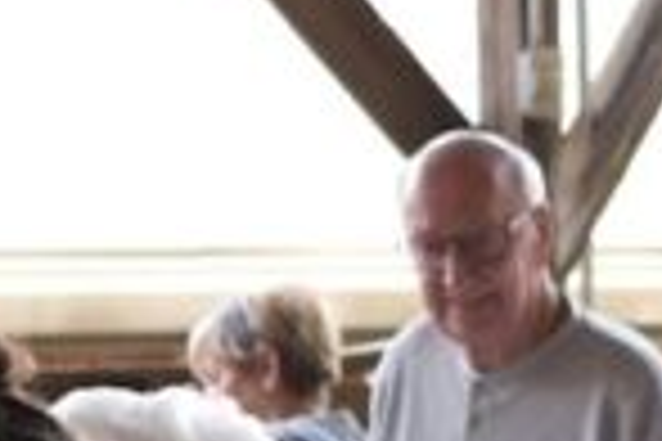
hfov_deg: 8.2
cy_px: 826
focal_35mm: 243
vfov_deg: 5.6
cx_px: 1184
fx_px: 4468
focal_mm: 23
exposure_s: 1/80
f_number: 2.2
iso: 160
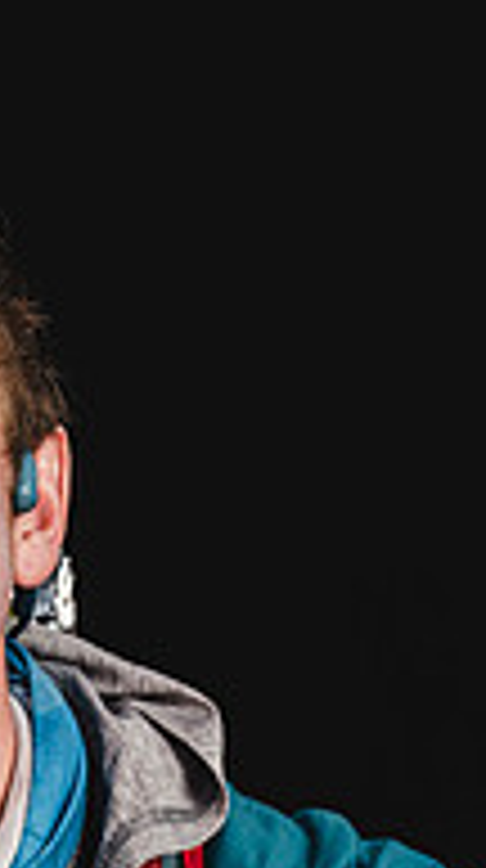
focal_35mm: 203
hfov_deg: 5.9
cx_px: -54
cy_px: 931
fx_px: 4669
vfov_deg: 10.5
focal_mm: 83
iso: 100
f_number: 5.6
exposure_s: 1/160
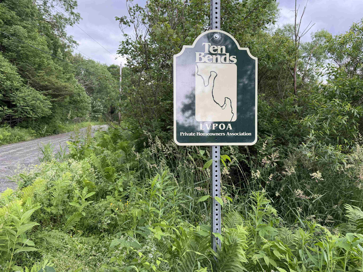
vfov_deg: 56.8
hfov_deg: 71.6
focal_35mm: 24
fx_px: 252
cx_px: 182
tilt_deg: -3.6
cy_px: 136
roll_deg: -0.8
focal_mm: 6.76
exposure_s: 1/365
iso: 100
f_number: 1.78
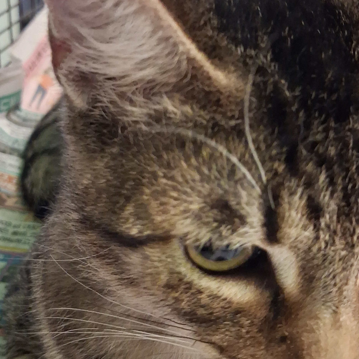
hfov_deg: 32.8
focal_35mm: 52
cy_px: 191
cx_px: 194
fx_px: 610
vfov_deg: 32.8
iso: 500
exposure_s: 1/30
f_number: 1.8
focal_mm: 4
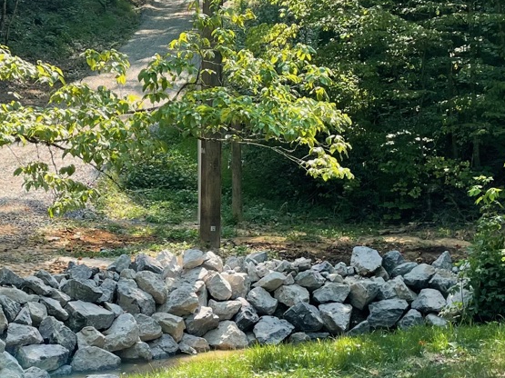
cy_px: 303
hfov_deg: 25.6
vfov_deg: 19.4
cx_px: 116
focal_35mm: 75
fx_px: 1094
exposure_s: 1/409
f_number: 1.6
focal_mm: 4.2
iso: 32
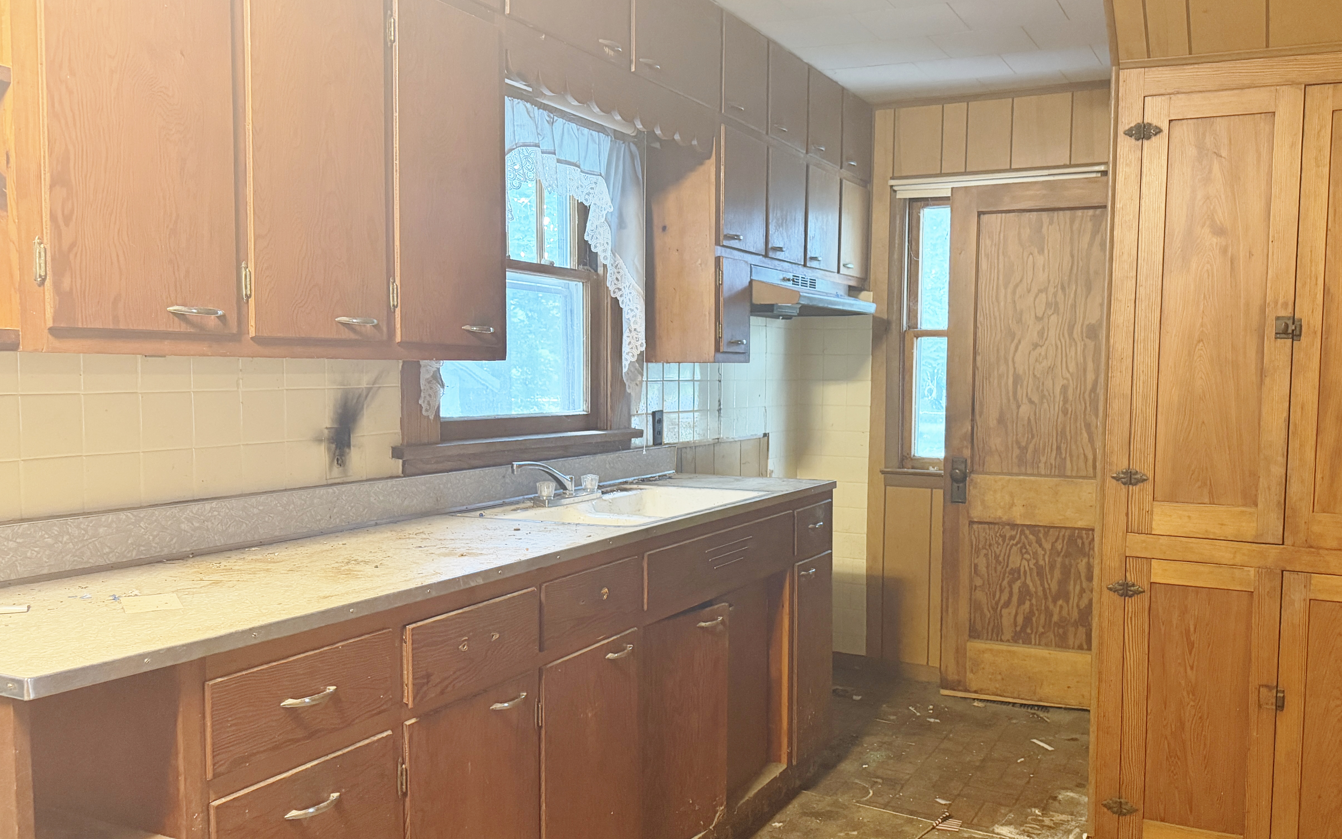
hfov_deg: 62.6
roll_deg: +0.3
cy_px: 440
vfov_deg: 41.8
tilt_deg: -5.0
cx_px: 774
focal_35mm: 30
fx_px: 1097
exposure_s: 1/40
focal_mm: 6.76
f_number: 1.78
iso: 640
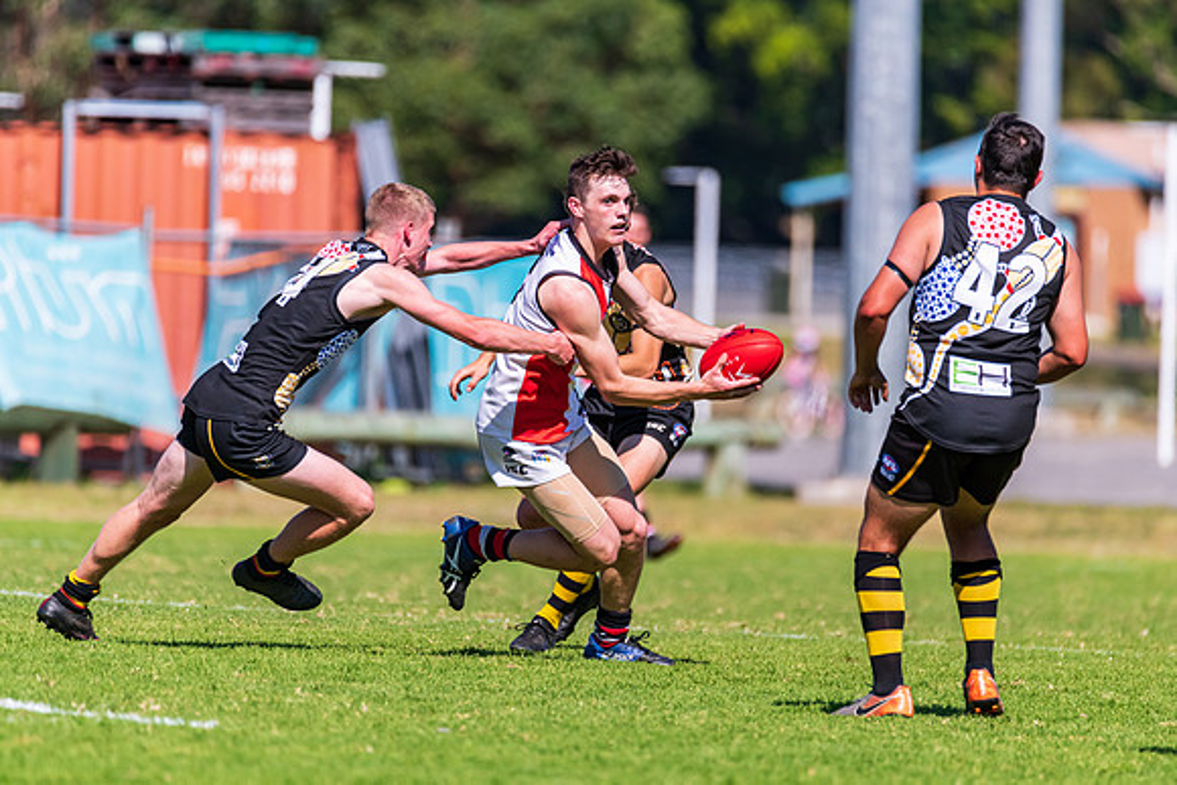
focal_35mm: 630
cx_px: 618
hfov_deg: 3.3
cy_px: 412
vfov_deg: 2.2
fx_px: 20603
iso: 800
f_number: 6.3
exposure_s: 1/3200
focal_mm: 600
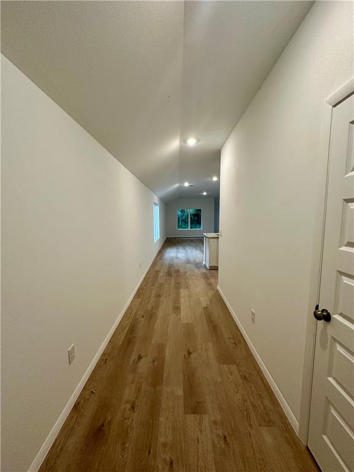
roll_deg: +0.7
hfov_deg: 85.7
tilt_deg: -6.2
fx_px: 191
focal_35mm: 14
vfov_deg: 102.1
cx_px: 177
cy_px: 236
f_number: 2.2
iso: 250
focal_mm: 2.22
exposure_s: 1/120
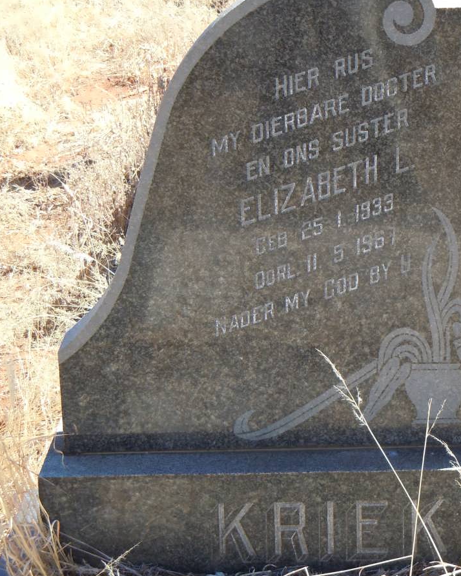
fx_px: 1723
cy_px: 288
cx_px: 334
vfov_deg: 19.0
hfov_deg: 15.2
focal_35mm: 101
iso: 200
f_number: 4.3
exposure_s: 1/320
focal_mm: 13.9
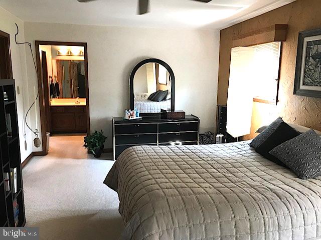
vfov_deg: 49.7
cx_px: 160
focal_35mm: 28
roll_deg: -0.2
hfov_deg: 63.4
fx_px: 260
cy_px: 120
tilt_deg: -10.2
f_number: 1.8
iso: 40
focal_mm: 3.99
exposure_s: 1/17
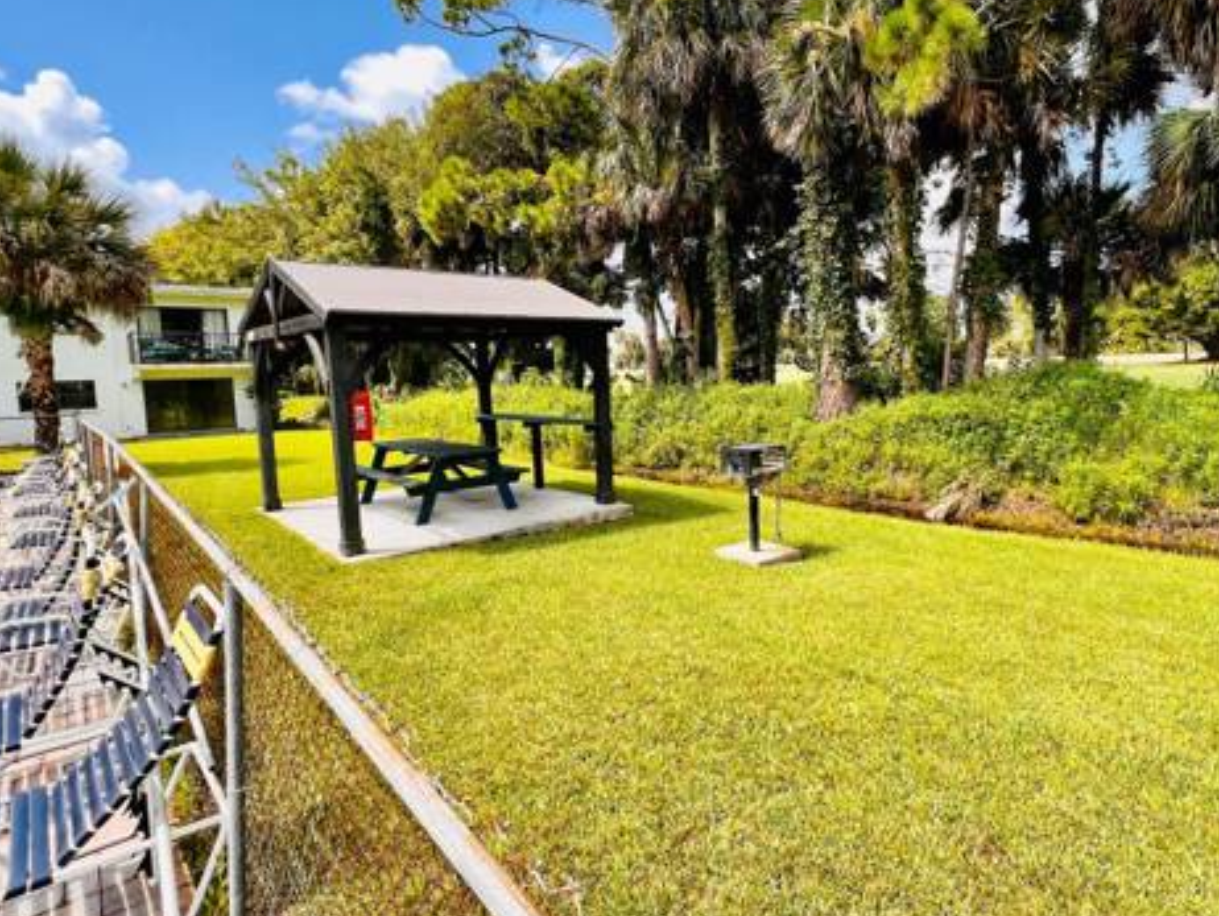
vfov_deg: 71.5
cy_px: 422
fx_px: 634
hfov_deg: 87.2
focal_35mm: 18
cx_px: 697
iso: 32
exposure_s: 1/521
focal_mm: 1.57
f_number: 1.8
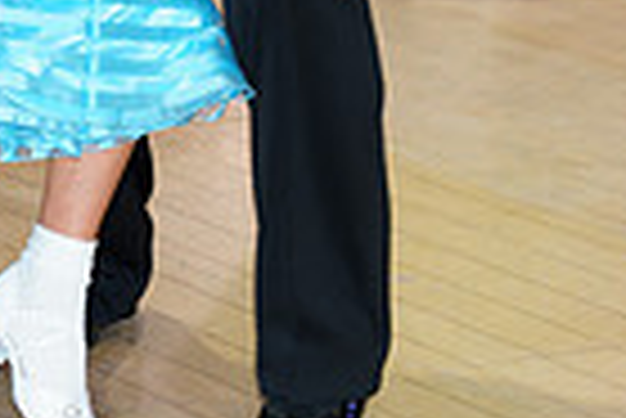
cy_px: -380
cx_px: 270
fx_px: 5083
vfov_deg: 4.7
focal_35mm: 292
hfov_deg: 7.0
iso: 400
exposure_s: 1/160
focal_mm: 70
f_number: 2.8
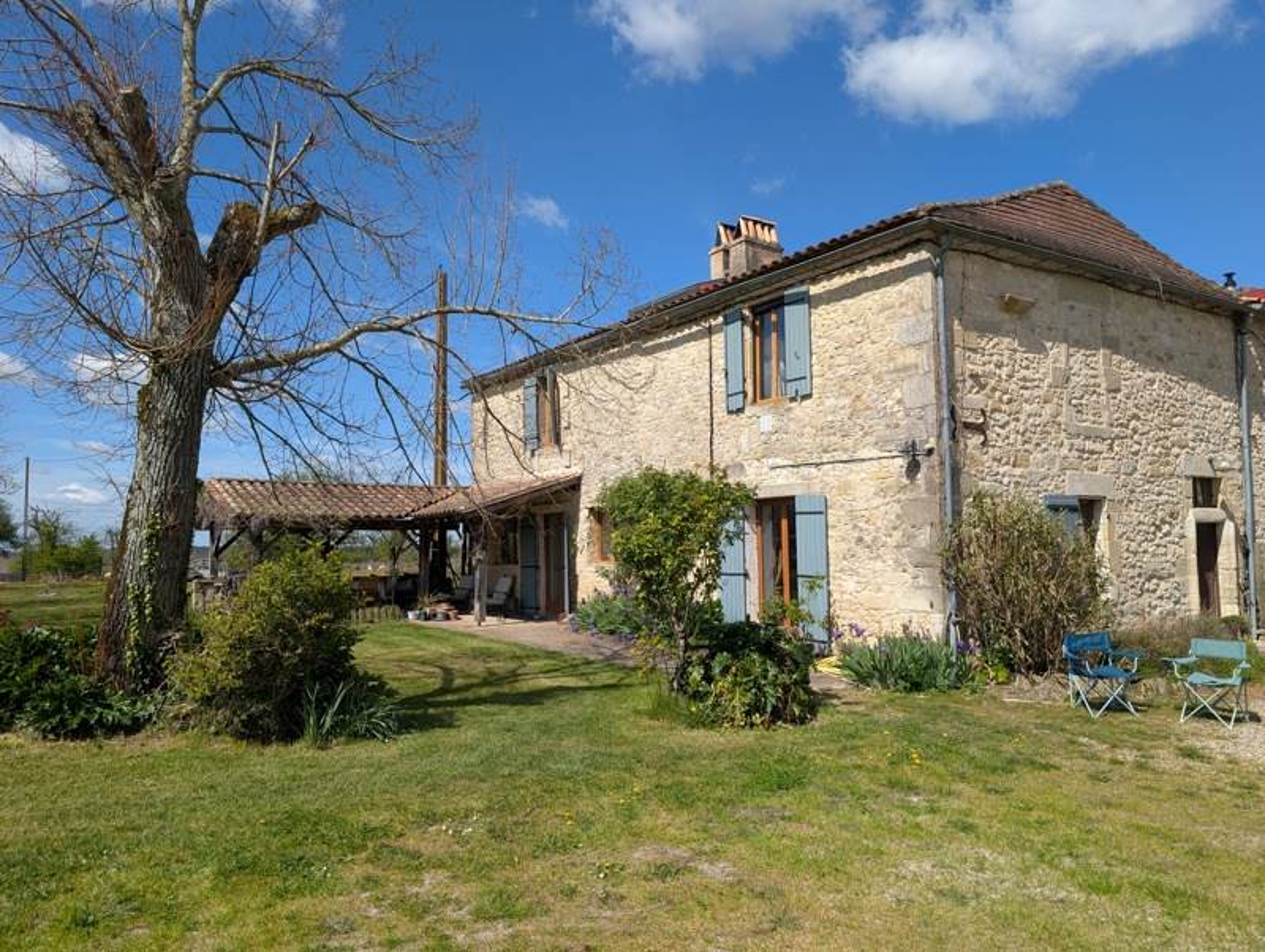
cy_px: 476
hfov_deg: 71.5
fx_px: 878
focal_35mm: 24
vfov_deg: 56.9
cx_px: 632
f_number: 1.68
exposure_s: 1/1312
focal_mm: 6.9
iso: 22
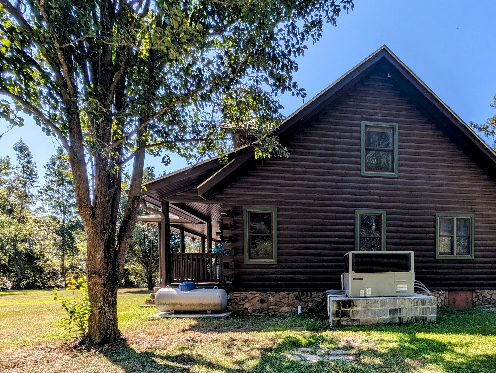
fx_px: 287
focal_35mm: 20
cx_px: 353
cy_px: 283
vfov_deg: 62.1
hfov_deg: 77.4
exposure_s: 1/1098
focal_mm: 1.95
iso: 44
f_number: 2.2
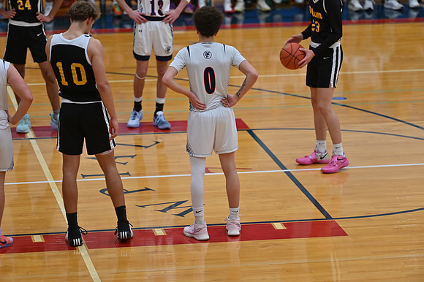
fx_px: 2354
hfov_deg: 10.3
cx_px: 212
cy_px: 141
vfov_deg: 6.9
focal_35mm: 200
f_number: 4
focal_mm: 200
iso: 1250
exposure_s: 1/500
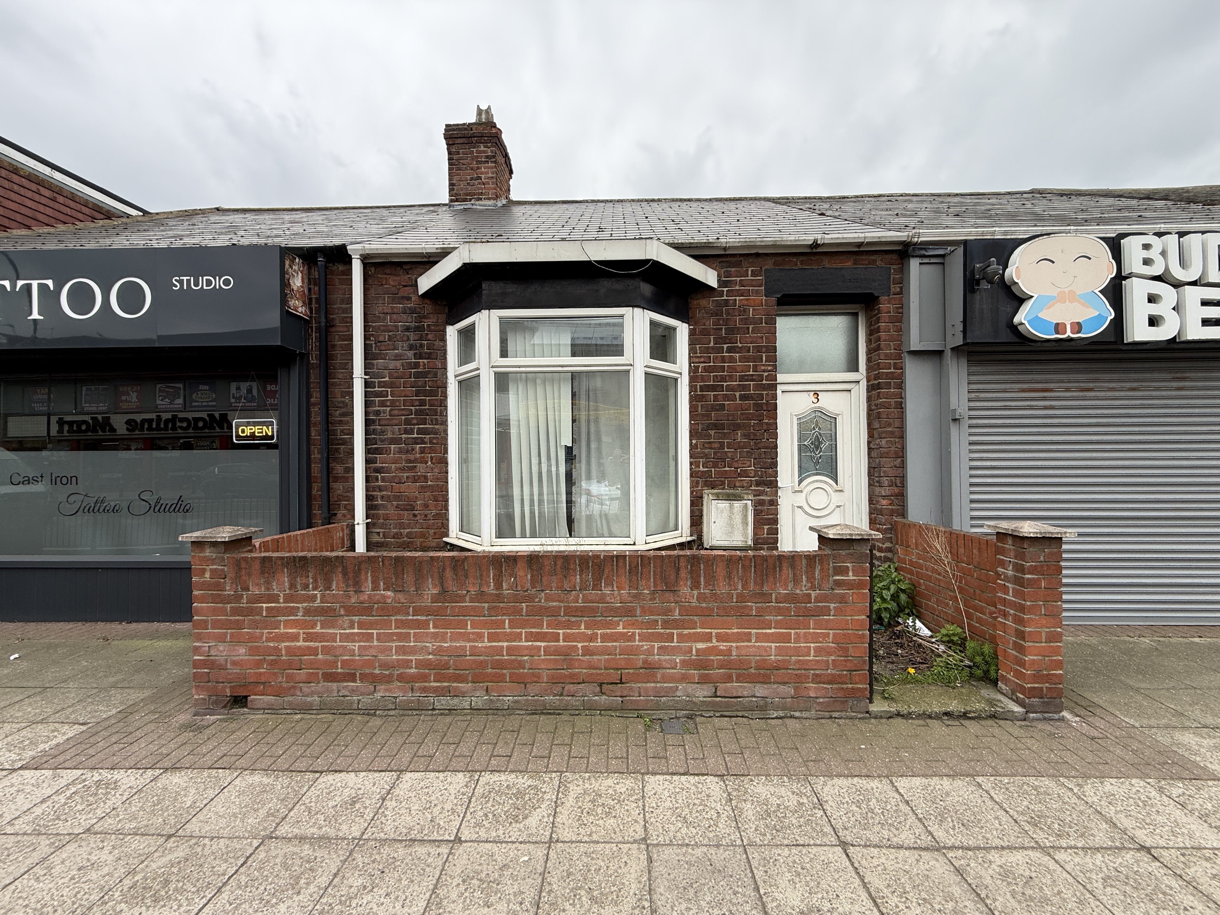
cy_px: 458
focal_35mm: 14
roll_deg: -0.1
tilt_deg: +0.6
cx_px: 610
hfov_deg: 102.1
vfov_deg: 85.7
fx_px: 493
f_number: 2.2
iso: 50
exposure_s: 1/388
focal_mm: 2.22
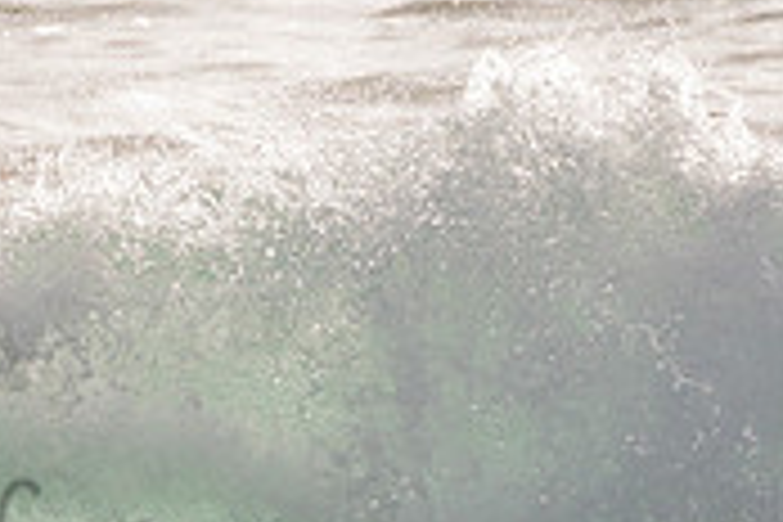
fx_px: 44454
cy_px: 485
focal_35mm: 2044
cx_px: -59
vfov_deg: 0.7
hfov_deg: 1.0
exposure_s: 1/2000
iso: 64
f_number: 7.1
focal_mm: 500
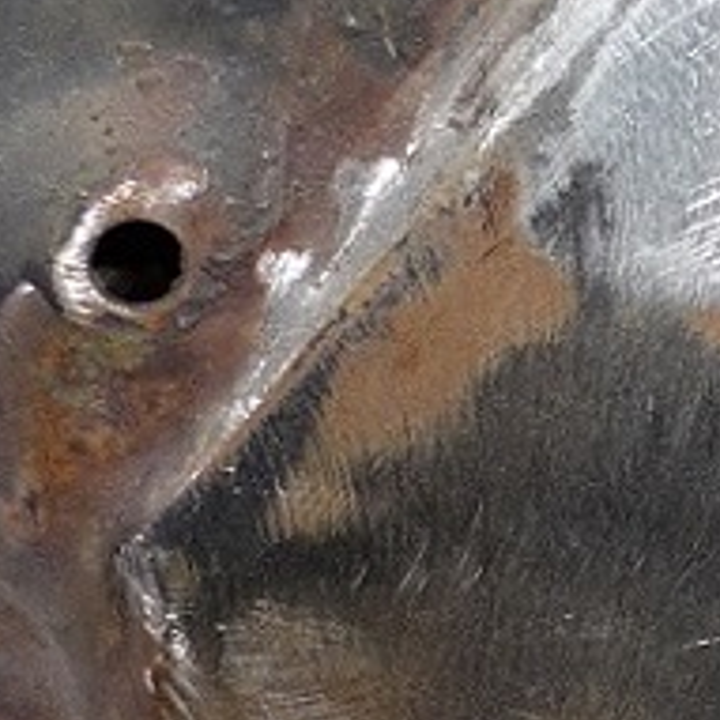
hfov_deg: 10.7
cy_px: 300
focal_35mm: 152
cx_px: 1348
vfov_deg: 11.5
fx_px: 3577
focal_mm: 5.5
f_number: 2.8
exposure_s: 1/30
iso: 100
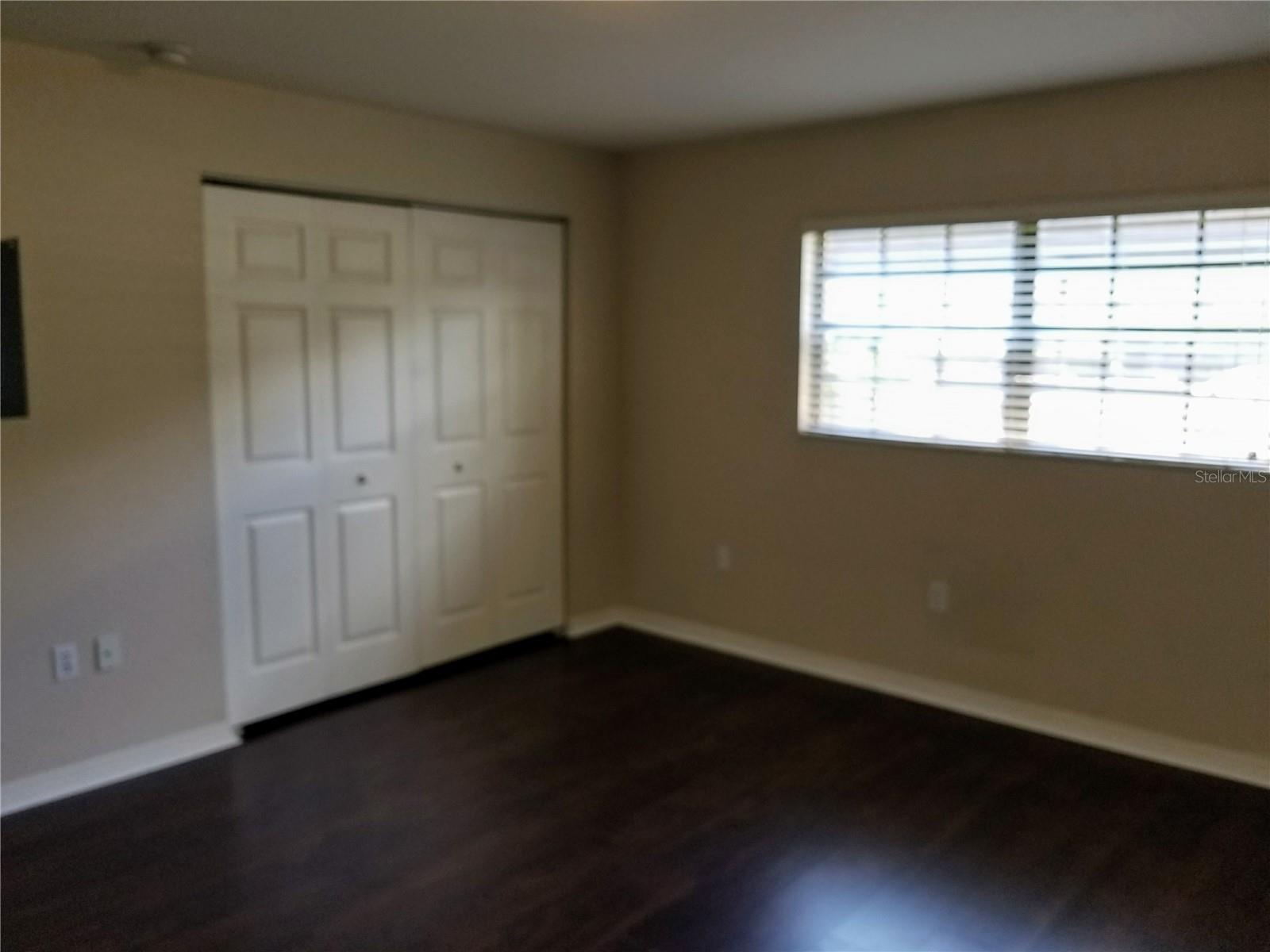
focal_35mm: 26
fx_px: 954
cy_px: 476
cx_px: 635
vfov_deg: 53.1
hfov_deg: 67.3
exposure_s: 1/60
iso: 64
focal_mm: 4.25
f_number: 1.7
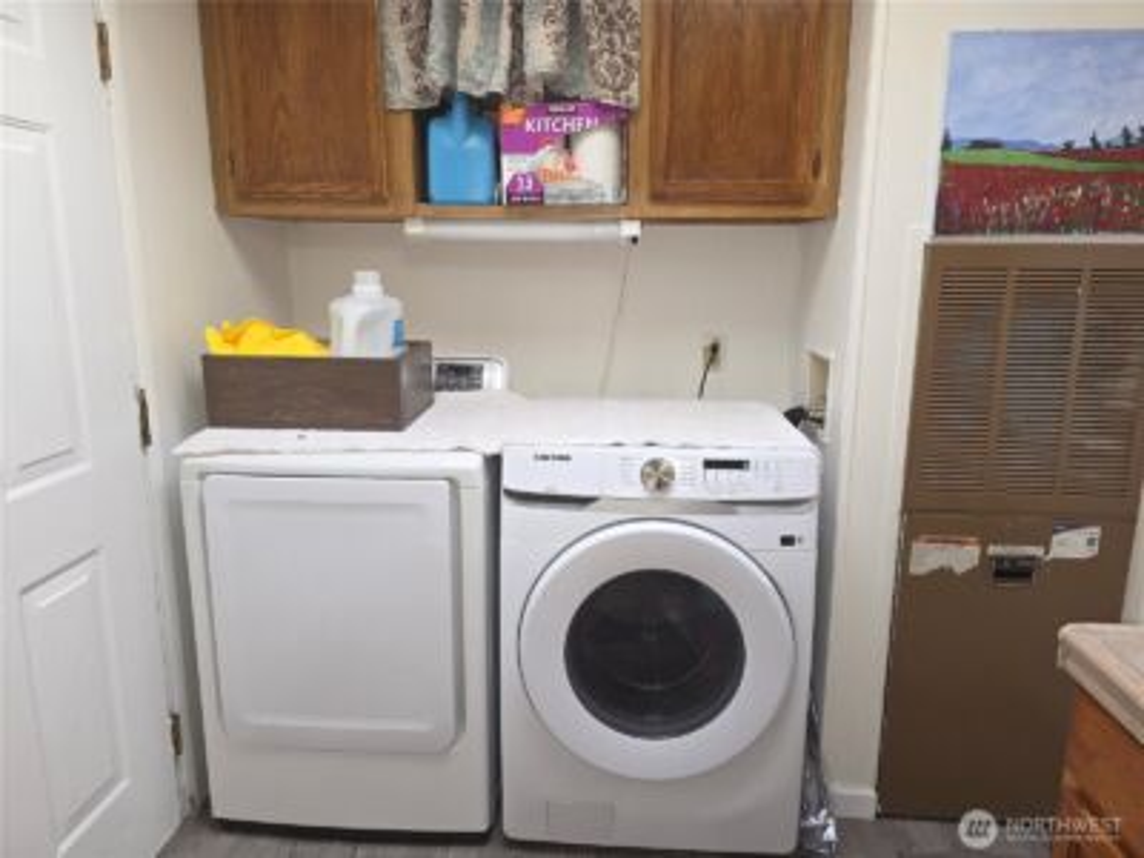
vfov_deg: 58.9
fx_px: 760
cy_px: 429
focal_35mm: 23
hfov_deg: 73.9
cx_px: 572
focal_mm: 6.3
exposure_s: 1/60
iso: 100
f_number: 1.7
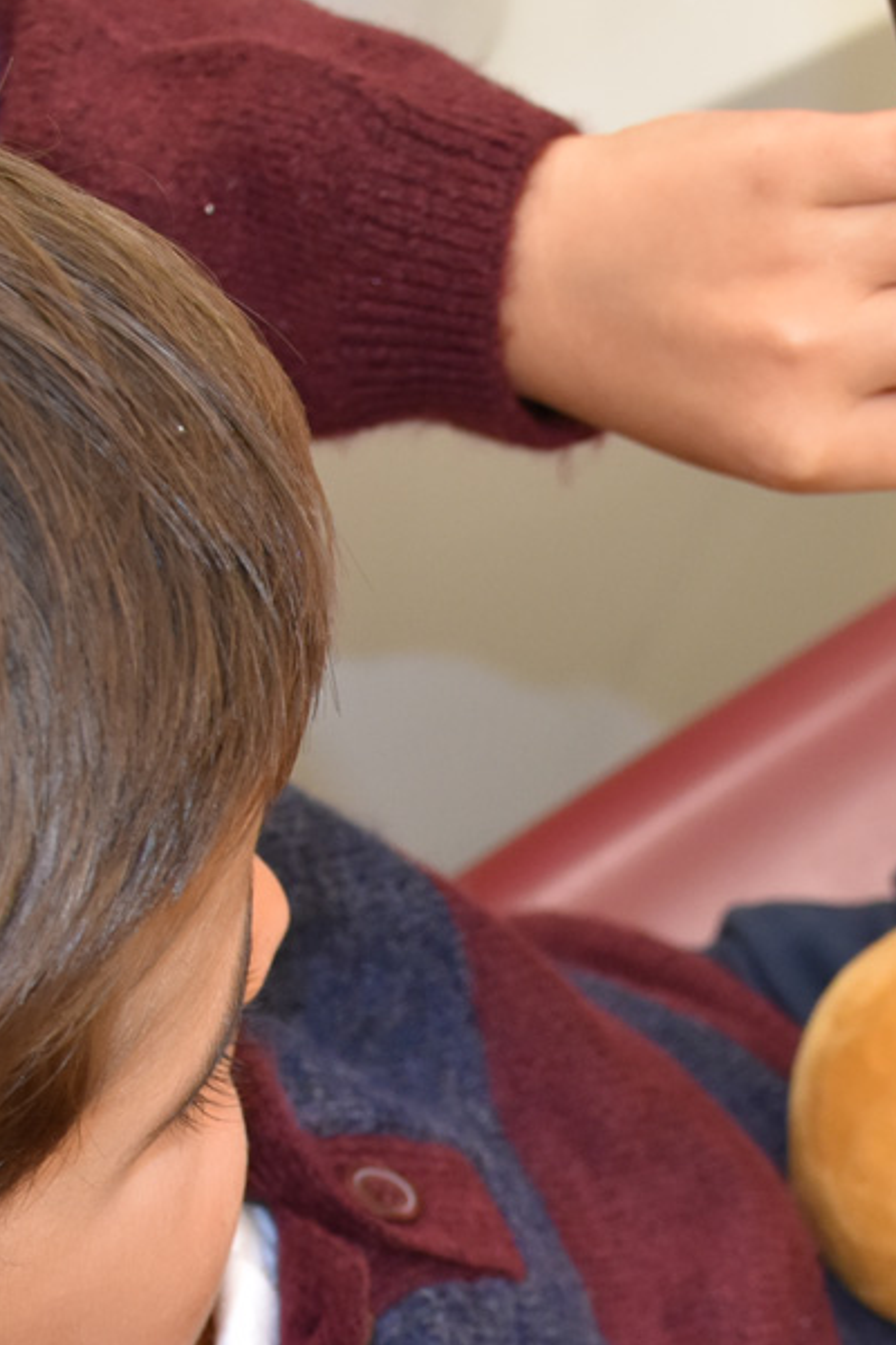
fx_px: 2576
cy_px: 1219
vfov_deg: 28.1
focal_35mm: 69
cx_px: 766
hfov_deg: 19.5
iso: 800
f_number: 5.6
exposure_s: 1/125
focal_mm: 23
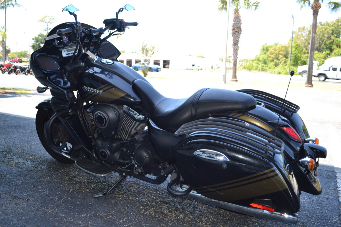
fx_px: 284
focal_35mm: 30
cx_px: 170
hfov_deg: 61.9
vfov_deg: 43.6
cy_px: 114
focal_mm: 20
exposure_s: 1/125
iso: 110
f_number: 4
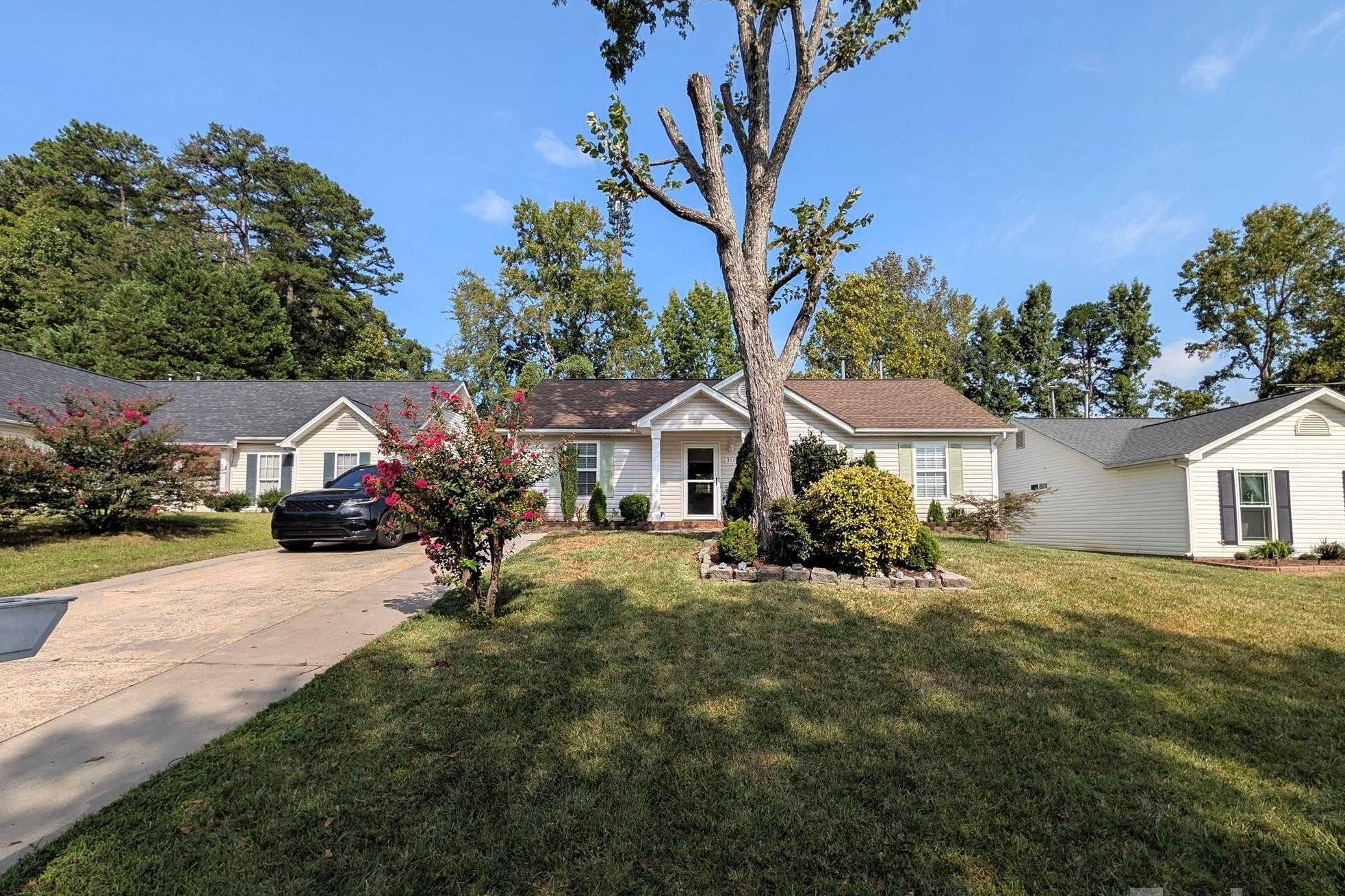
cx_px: 692
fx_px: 486
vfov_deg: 85.1
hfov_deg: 108.3
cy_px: 497
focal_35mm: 13
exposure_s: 1/4184
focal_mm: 2.02
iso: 36
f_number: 1.7
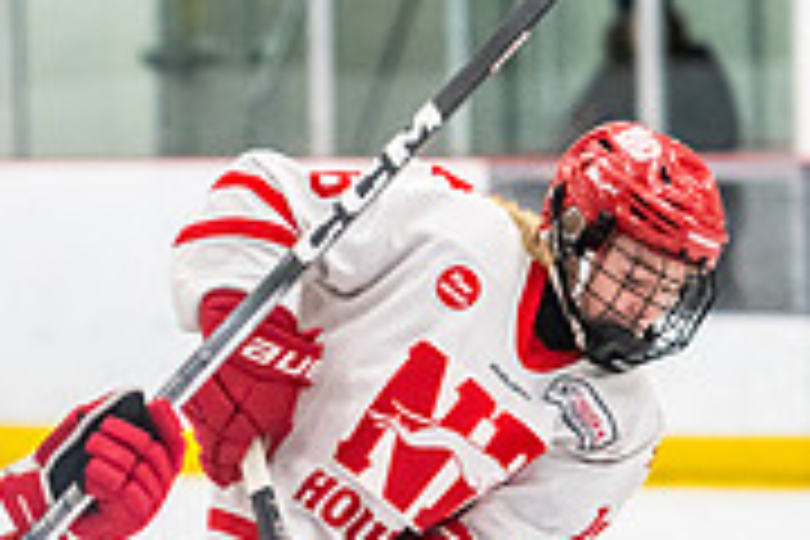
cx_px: -216
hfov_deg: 4.7
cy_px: 718
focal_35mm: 435
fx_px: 9787
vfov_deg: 3.2
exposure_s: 1/800
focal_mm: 116
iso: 4000
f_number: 2.8
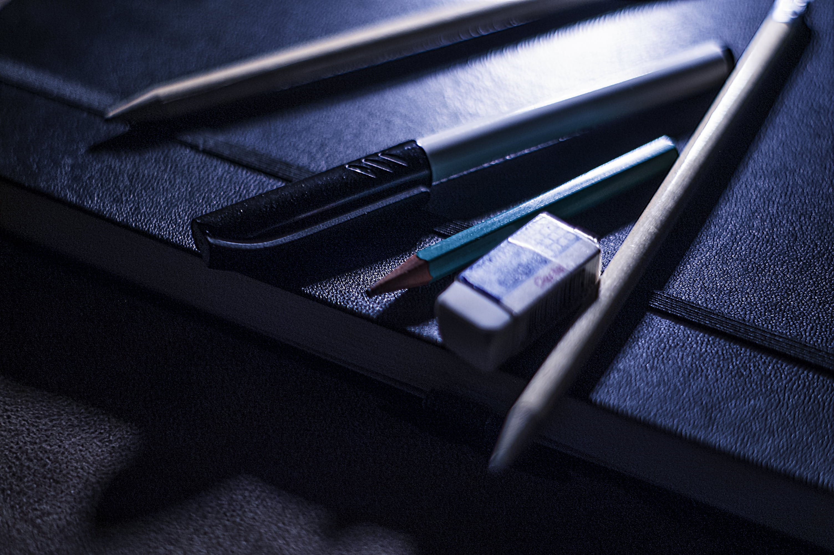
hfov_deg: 27.0
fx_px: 1736
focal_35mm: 75
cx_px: 417
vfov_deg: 18.1
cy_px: 278
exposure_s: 1/30
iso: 100
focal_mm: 50
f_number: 1.7
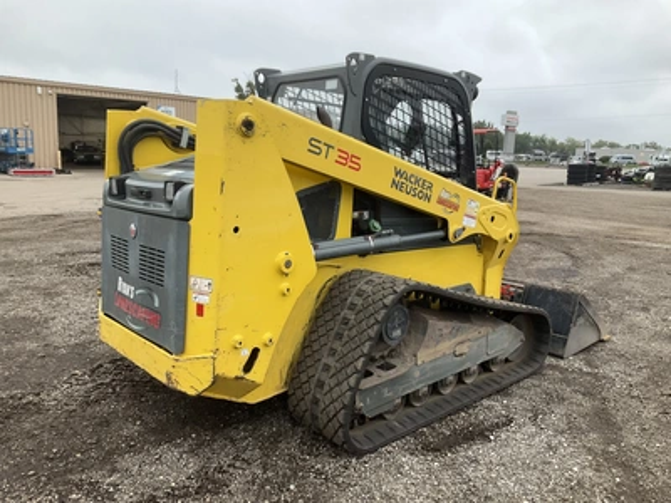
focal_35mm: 29
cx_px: 336
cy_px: 252
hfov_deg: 61.7
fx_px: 562
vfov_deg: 48.2
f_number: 1.8
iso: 40
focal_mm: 3
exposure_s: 1/122
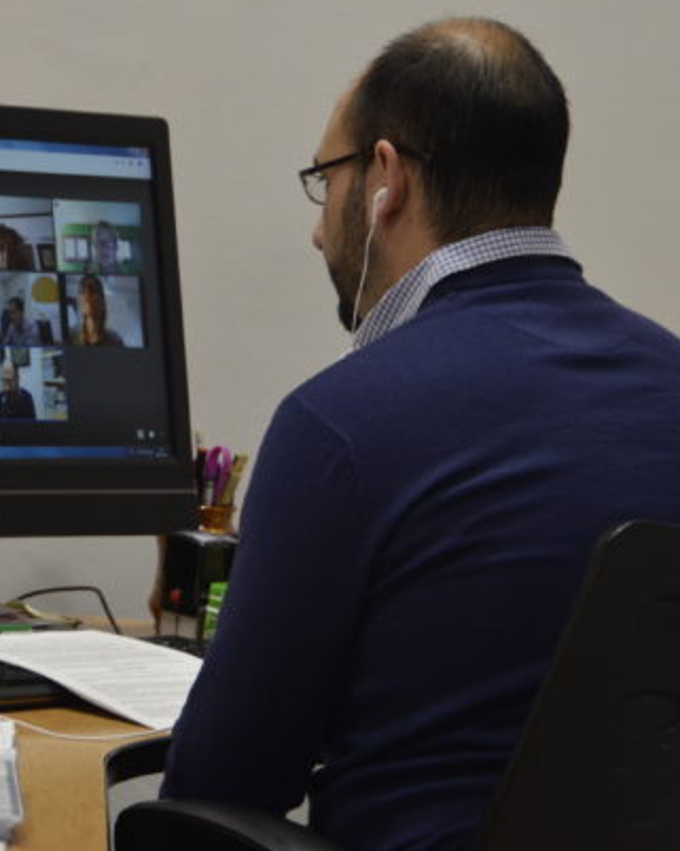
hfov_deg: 6.9
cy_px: 393
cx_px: 193
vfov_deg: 8.6
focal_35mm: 224
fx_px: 5642
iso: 800
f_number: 5.6
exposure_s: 1/50
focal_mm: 92
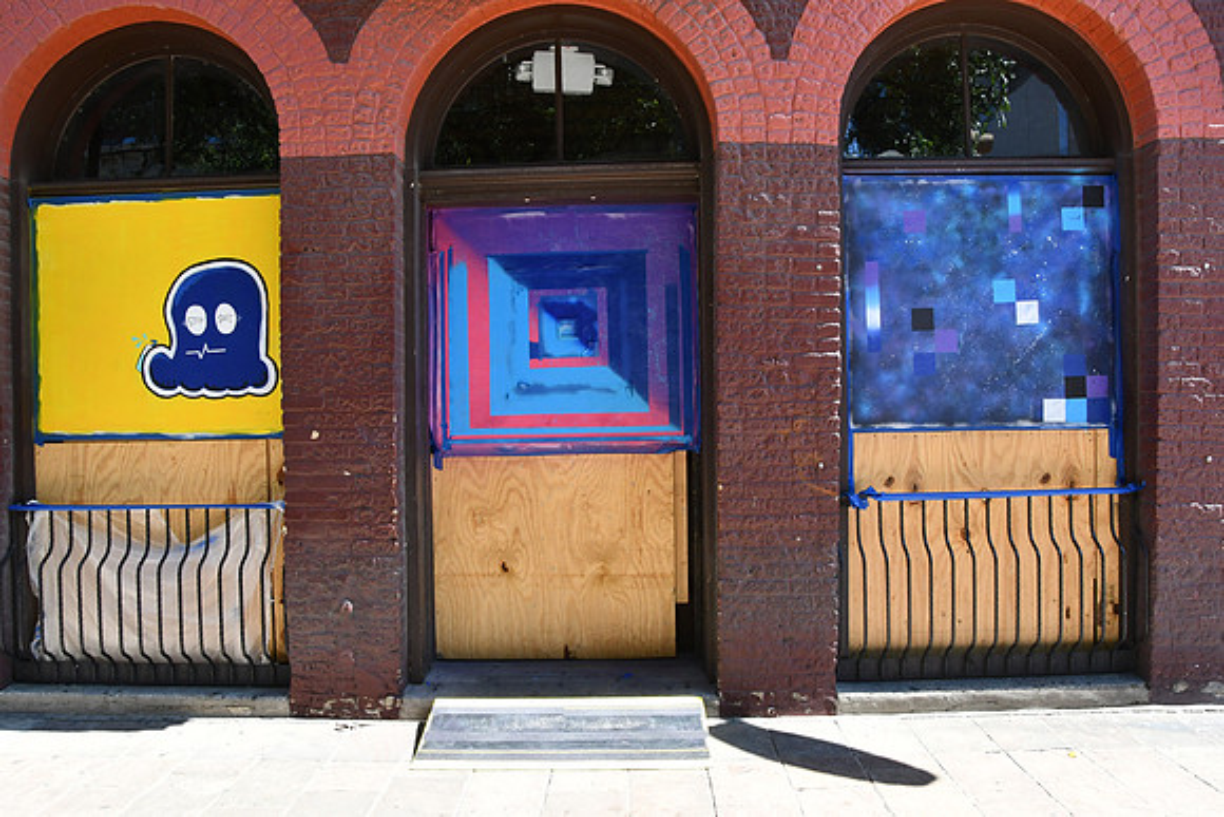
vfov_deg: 48.0
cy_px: 408
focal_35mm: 27
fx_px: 918
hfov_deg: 67.4
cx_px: 612
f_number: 16
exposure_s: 1/125
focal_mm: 18
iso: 800
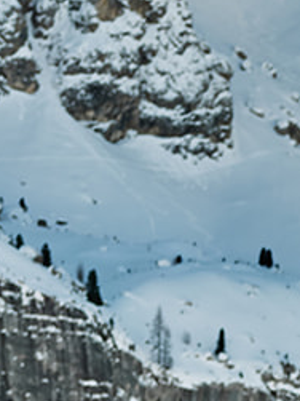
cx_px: 771
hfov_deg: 5.6
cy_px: 721
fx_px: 2949
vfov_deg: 7.5
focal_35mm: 255
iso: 160
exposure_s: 1/640
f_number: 5.6
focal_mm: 50
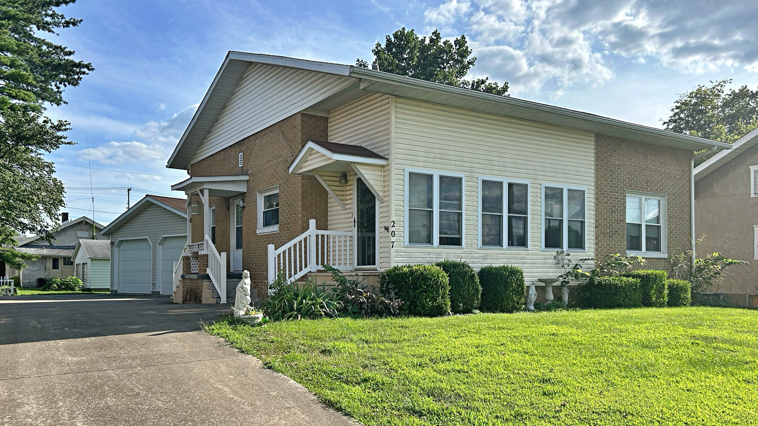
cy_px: 259
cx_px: 371
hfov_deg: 66.1
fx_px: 583
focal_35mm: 29
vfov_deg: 40.0
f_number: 1.5
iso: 50
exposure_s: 1/3356
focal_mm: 5.7
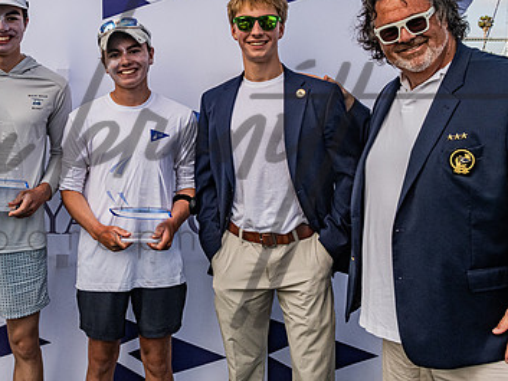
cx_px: 159
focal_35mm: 45
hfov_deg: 41.4
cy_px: 125
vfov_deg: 31.9
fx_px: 661
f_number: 14
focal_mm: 28
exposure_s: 1/800
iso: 1600
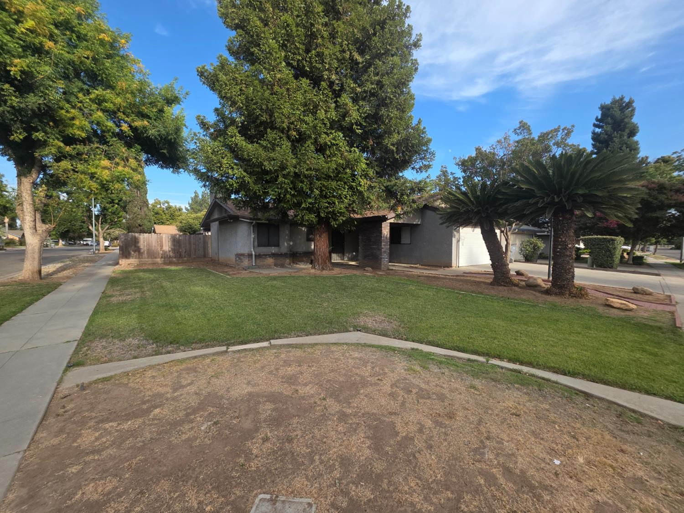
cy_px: 256
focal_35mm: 13
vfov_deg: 89.9
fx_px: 257
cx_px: 342
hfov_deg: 106.2
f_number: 1.9
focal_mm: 2.2
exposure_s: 1/631
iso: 40
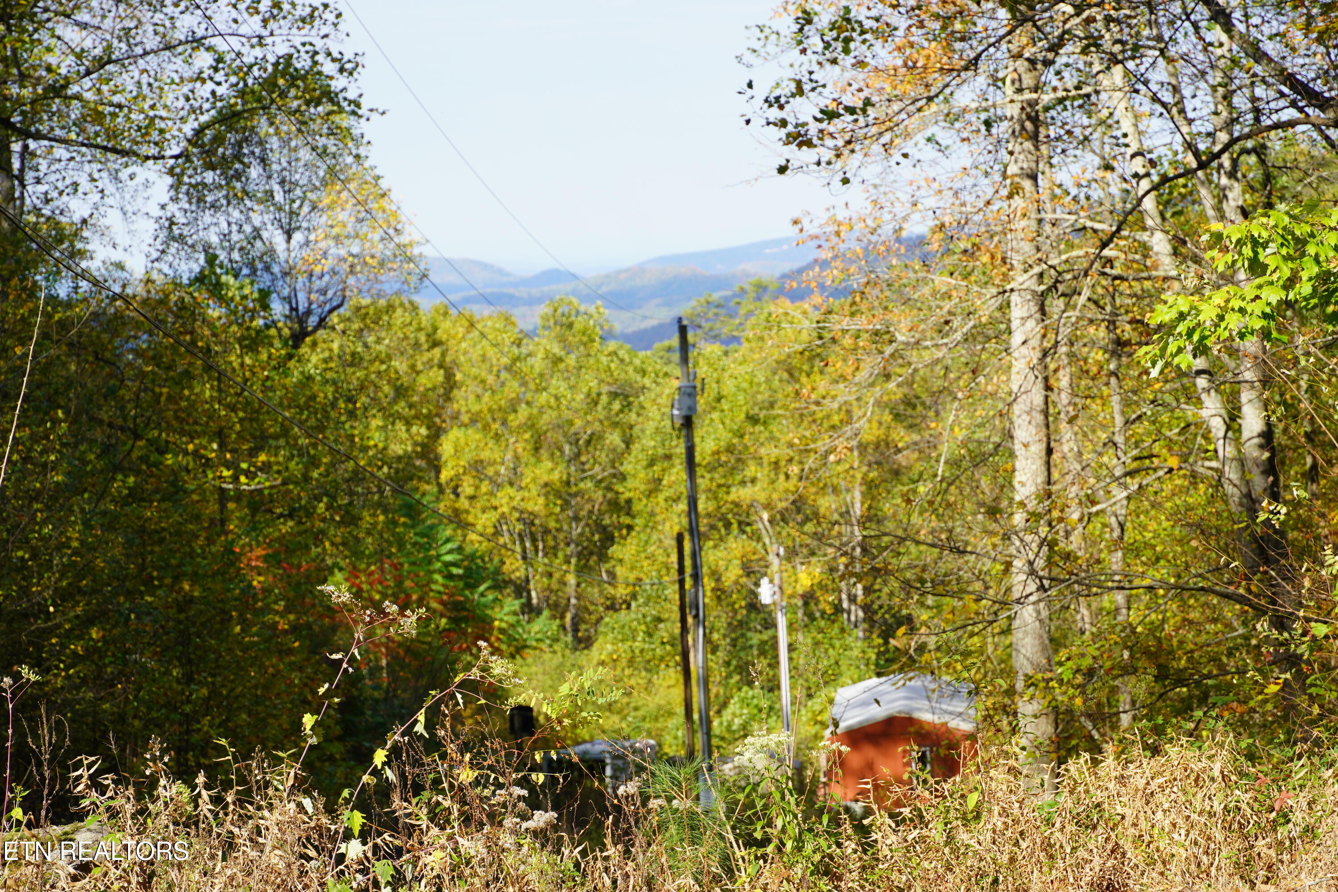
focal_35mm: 135
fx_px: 5017
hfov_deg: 15.2
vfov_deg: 10.2
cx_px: 669
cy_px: 446
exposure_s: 1/200
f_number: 6.3
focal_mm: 90
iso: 100
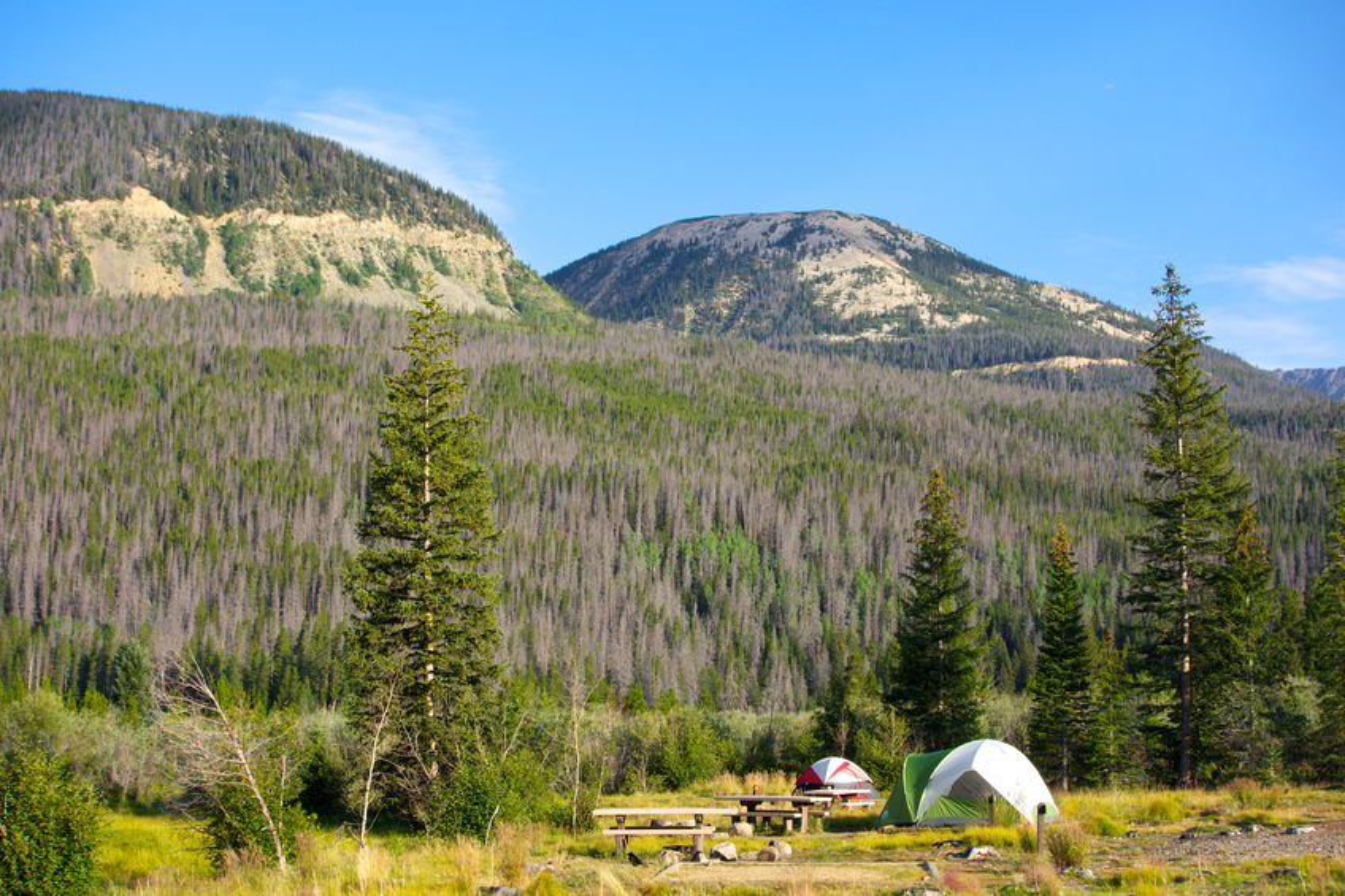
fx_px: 2054
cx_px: 672
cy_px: 448
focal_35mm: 55
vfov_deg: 24.6
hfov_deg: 36.3
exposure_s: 1/320
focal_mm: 20.41
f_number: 5.6
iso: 125
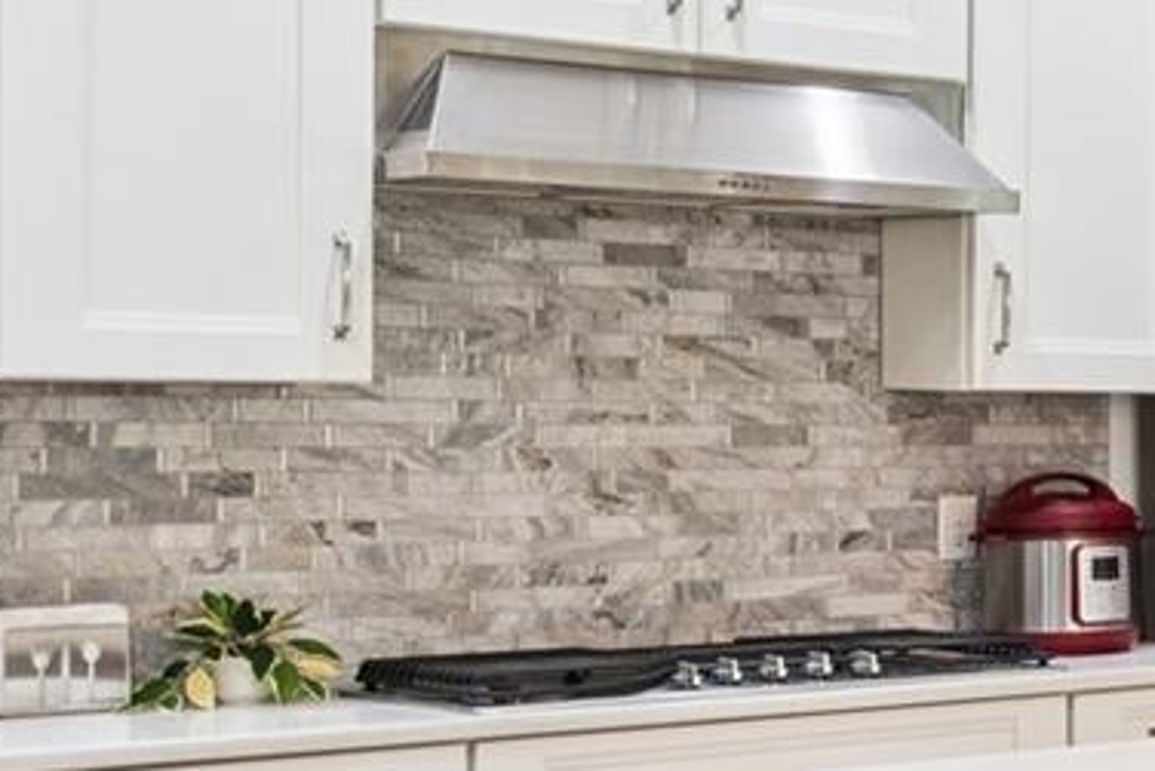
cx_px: 2166
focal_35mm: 85
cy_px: 482
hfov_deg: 18.1
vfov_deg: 16.1
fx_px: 2728
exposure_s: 1/50
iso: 400
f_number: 9
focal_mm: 20
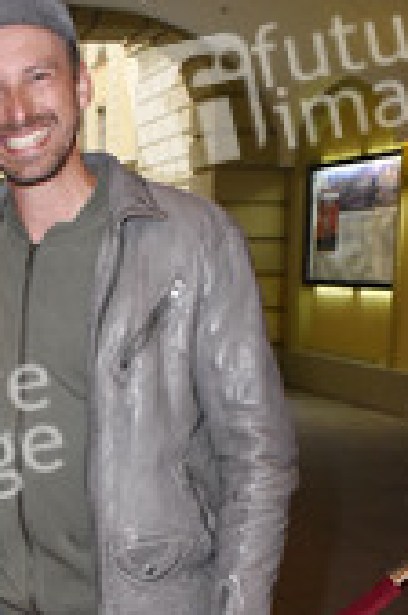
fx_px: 1212
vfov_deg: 26.8
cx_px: -18
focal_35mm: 71
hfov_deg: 18.5
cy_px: 633
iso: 3200
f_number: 6.3
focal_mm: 20
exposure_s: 1/125
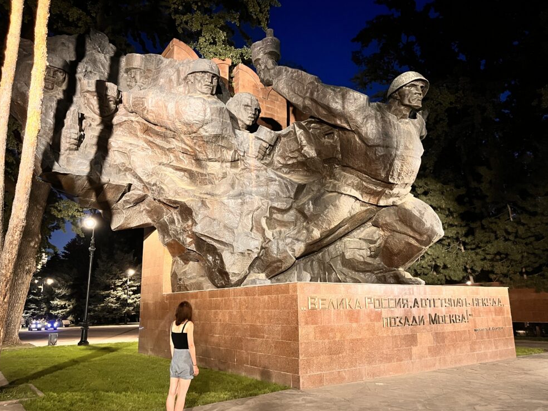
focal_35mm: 27
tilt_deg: +12.3
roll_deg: +1.6
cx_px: 276
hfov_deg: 65.3
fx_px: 428
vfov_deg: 51.4
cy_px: 211
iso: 500
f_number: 1.6
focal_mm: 5.1
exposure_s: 1/25
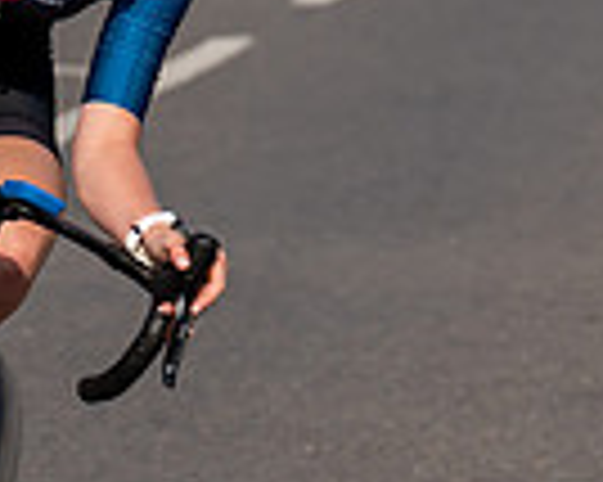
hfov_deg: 2.5
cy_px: -151
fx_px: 13643
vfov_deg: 2.0
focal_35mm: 765
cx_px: -225
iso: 160
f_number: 6.3
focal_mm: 188
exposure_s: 1/1000
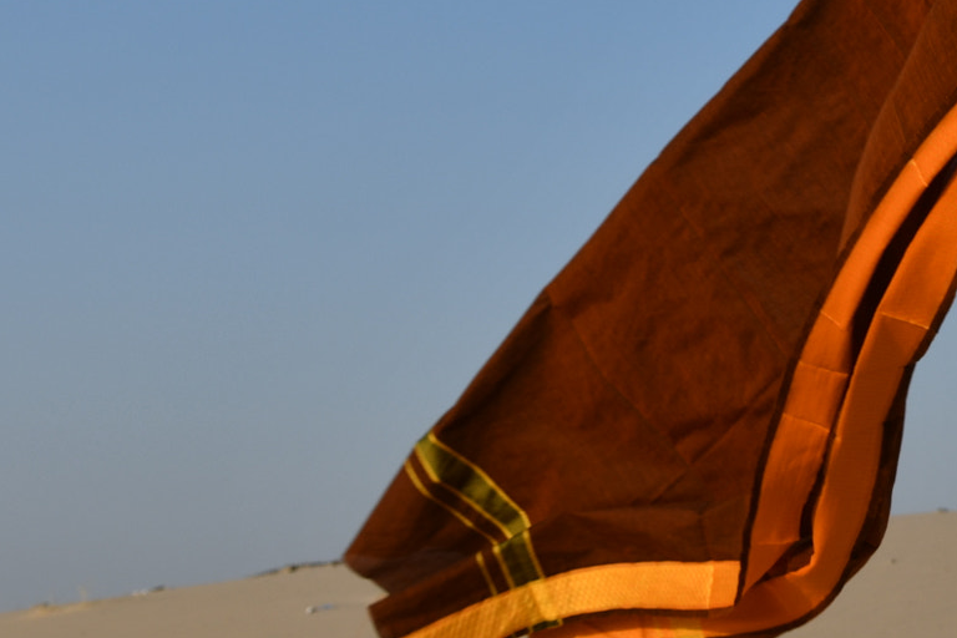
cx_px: 1135
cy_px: -4
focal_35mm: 112
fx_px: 2977
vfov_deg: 12.1
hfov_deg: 17.4
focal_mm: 28
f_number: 8
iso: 100
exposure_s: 1/400
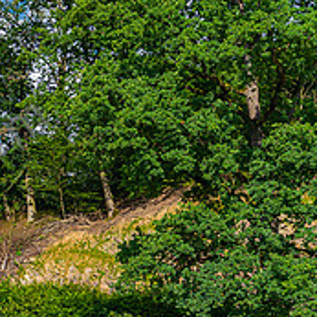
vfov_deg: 17.6
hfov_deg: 16.1
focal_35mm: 97
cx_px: -181
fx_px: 1005
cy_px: 294
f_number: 2.8
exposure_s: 1/1250
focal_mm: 34
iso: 100
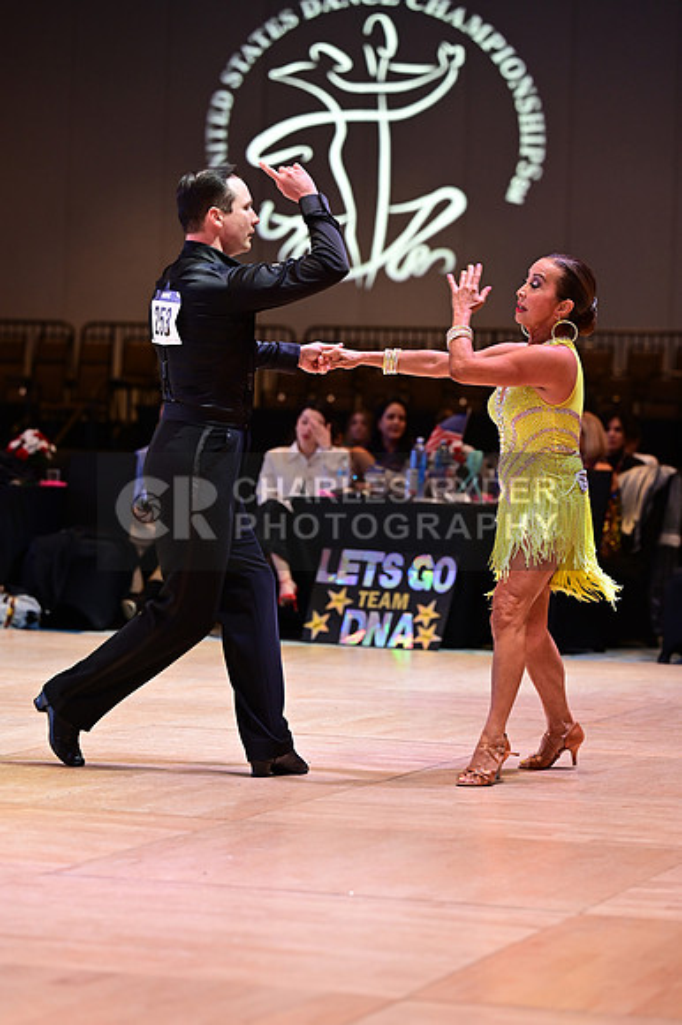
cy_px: 512
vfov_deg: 18.6
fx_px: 3129
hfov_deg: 12.4
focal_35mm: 110
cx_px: 341
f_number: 3.5
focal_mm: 110
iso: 1600
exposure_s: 1/250
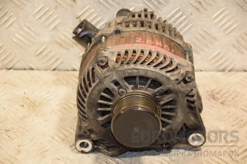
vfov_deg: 10.2
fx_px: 926
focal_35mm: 135
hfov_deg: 15.2
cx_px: 124
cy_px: 82
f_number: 5.6
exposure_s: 1/100
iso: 800
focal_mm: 90
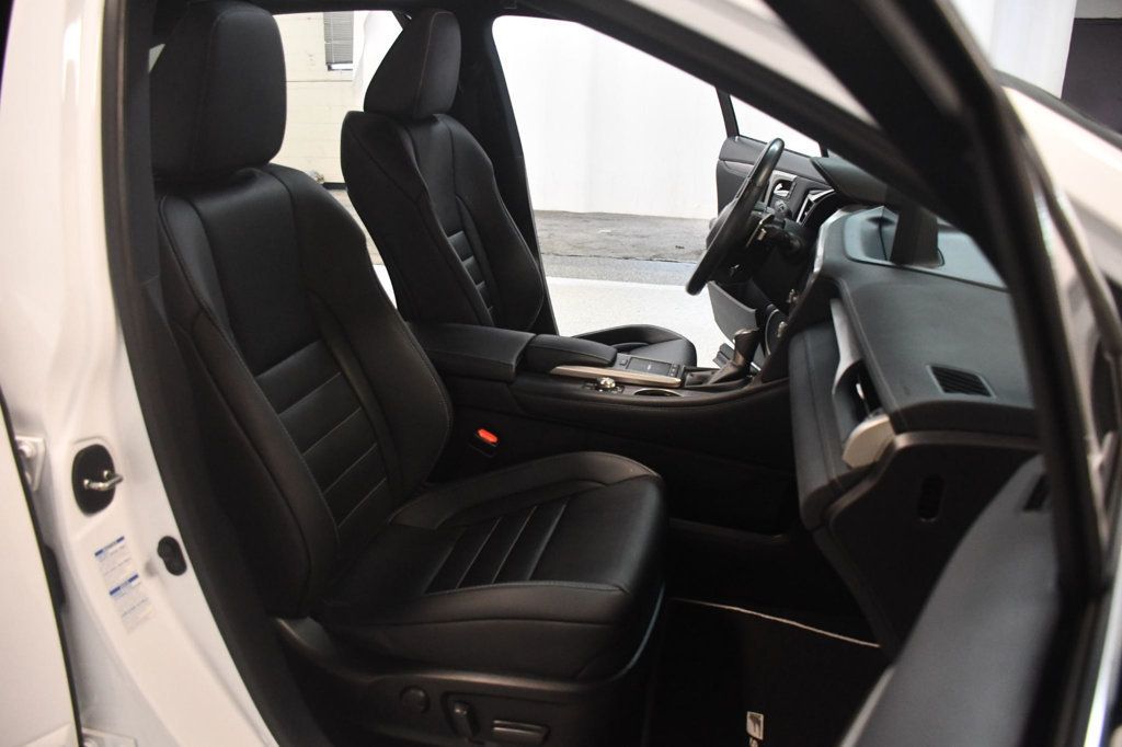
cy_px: 374
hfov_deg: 67.4
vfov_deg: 47.9
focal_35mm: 27
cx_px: 561
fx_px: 841
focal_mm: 18
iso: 3200
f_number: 3.5
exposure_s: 1/100
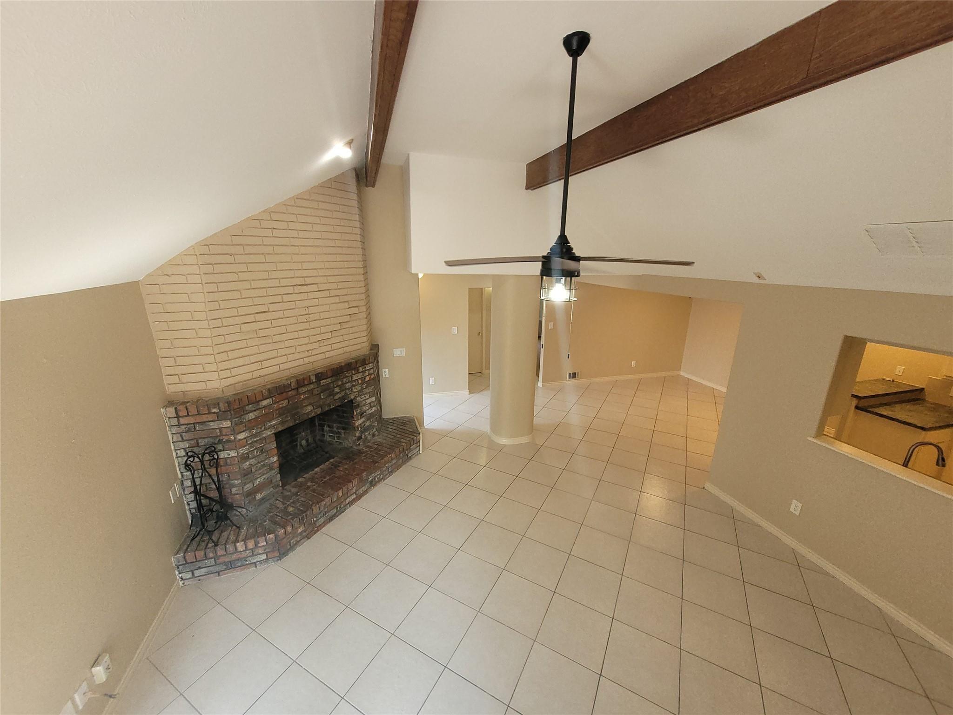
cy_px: 358
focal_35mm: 13
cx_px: 476
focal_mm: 1.74
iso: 125
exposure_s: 1/60
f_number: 2.2
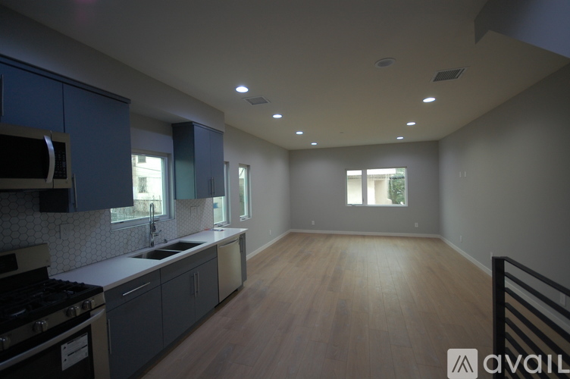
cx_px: 285
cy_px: 190
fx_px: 237
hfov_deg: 100.4
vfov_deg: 77.2
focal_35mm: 15
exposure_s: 1/30
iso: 450
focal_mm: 10
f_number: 4
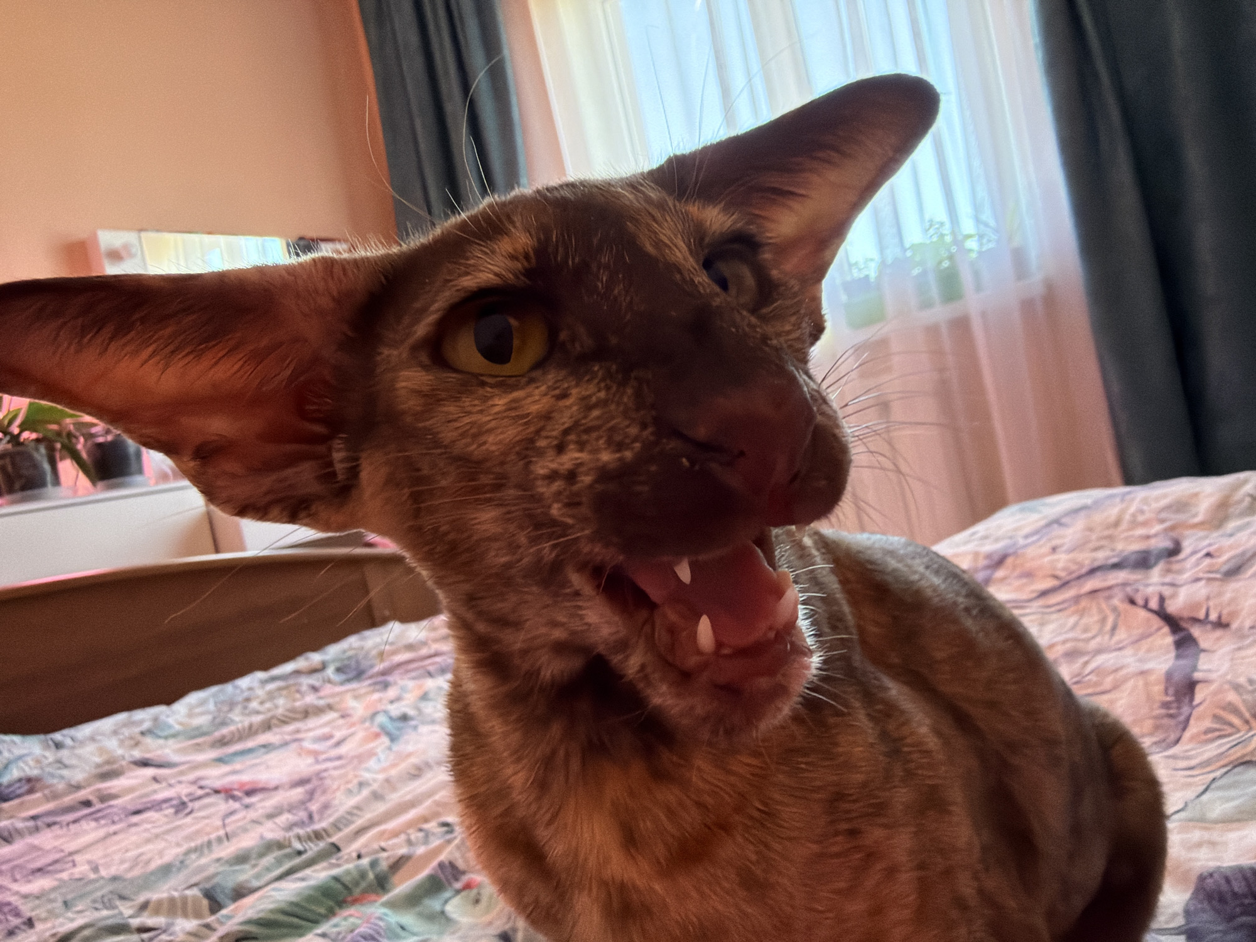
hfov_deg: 69.4
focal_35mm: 25
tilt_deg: -0.8
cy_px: 471
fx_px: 907
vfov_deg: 54.9
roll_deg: +11.2
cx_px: 628
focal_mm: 2.22
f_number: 2.2
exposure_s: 1/60
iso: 320
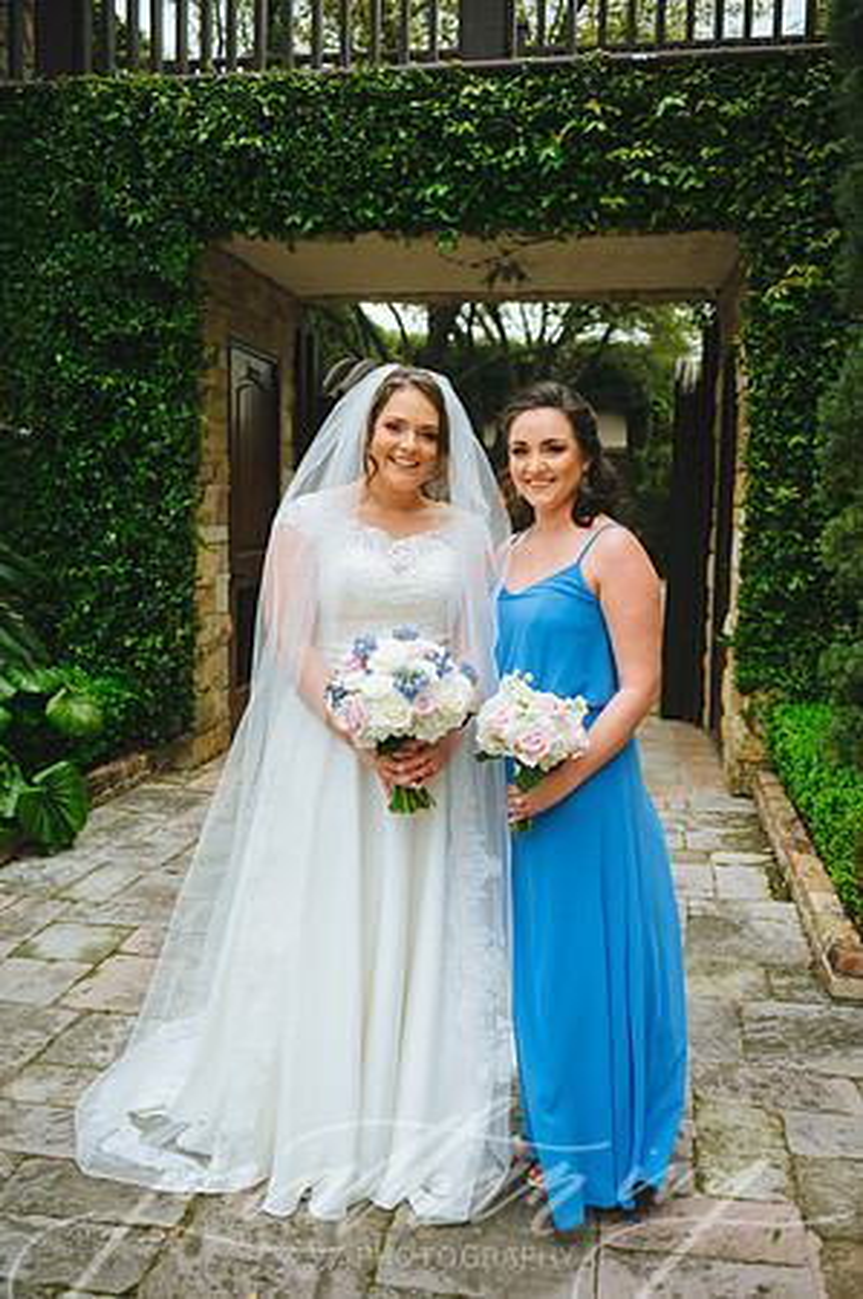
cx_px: 432
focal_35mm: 34
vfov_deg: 55.8
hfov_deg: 38.8
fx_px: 1225
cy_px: 650
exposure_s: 1/200
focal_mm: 34
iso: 125
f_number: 2.8
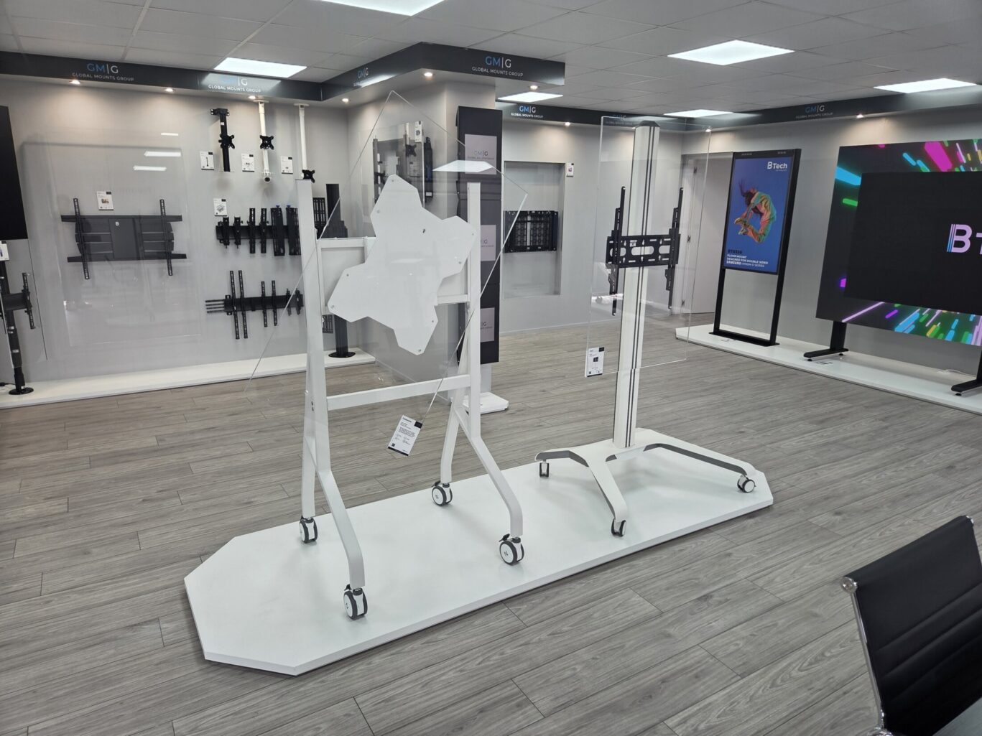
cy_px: 368
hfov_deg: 73.9
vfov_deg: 58.9
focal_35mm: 23
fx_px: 652
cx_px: 491
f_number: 1.8
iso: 80
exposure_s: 1/100
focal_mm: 5.4
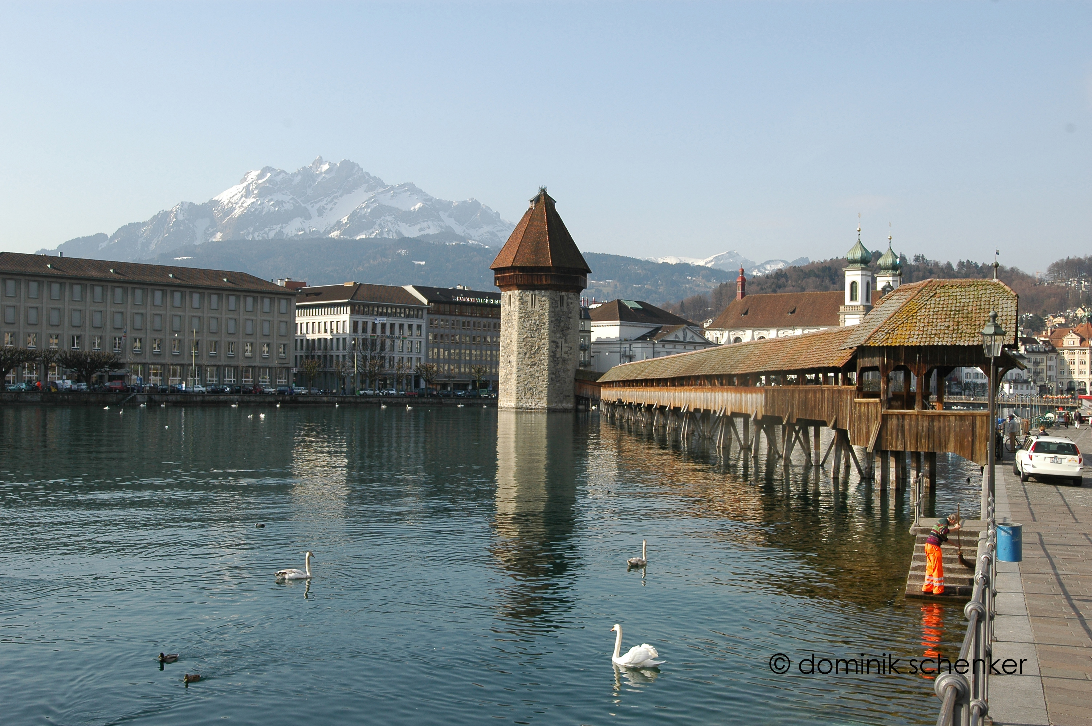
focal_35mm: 39
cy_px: 363
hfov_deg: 49.6
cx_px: 546
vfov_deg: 34.1
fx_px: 1182
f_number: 10
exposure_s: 1/200
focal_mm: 26
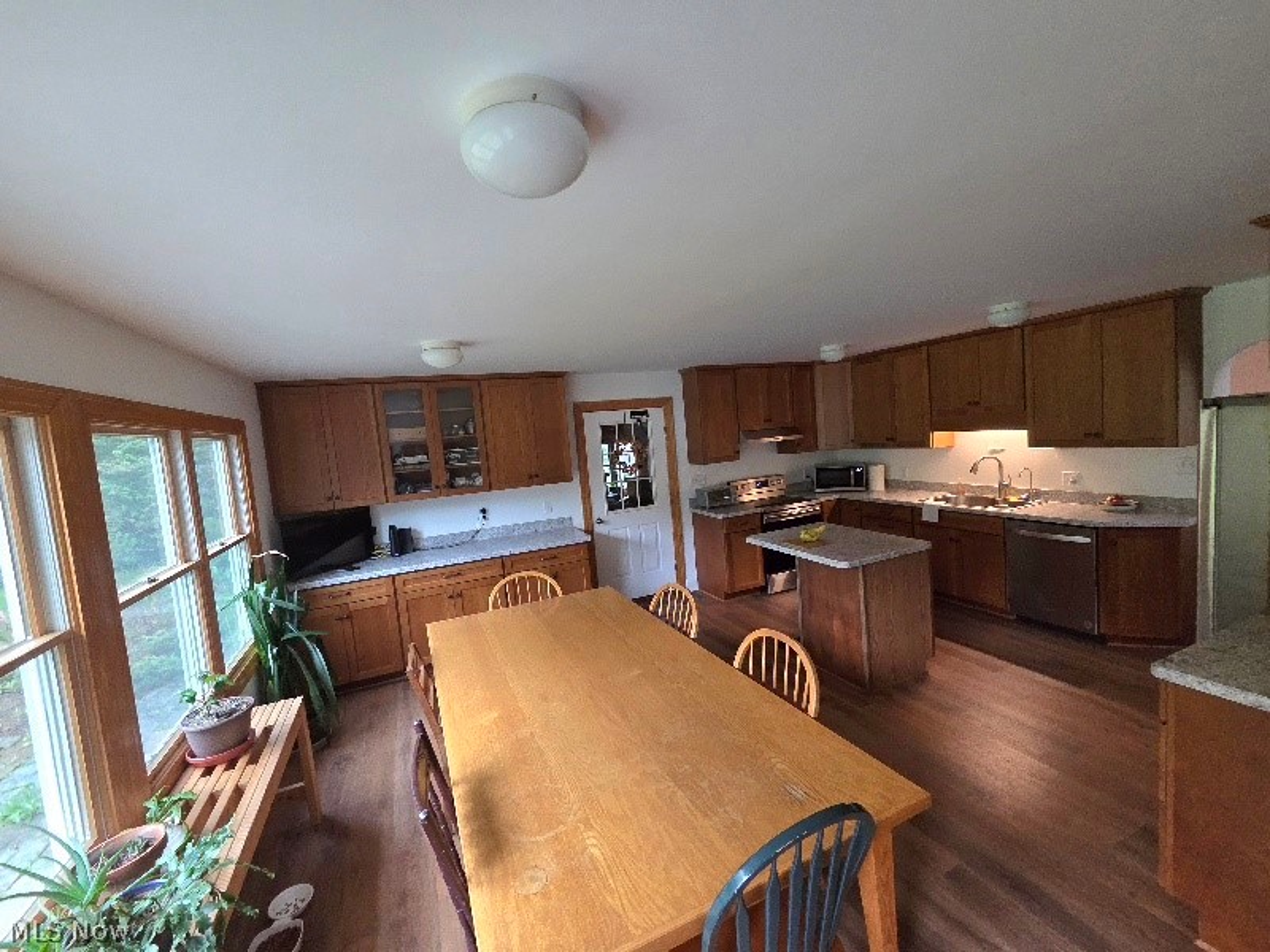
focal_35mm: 13
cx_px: 635
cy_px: 476
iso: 500
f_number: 2.2
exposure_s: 1/60.2
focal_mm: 2.2
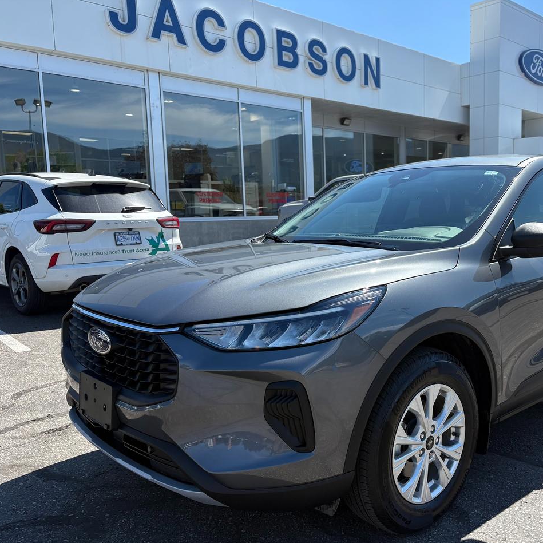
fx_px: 550
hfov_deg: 51.8
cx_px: 351
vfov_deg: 52.5
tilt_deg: -6.1
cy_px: 272
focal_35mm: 31
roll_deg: +1.1
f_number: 1.6
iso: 64
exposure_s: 1/2012
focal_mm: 5.96
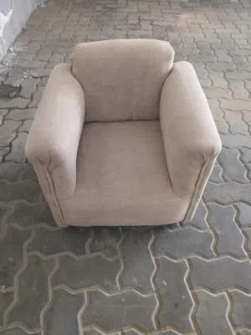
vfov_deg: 67.3
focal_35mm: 26
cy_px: 168
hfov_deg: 53.1
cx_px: 126
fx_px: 251
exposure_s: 1/20
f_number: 1.8
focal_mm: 3.98
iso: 400
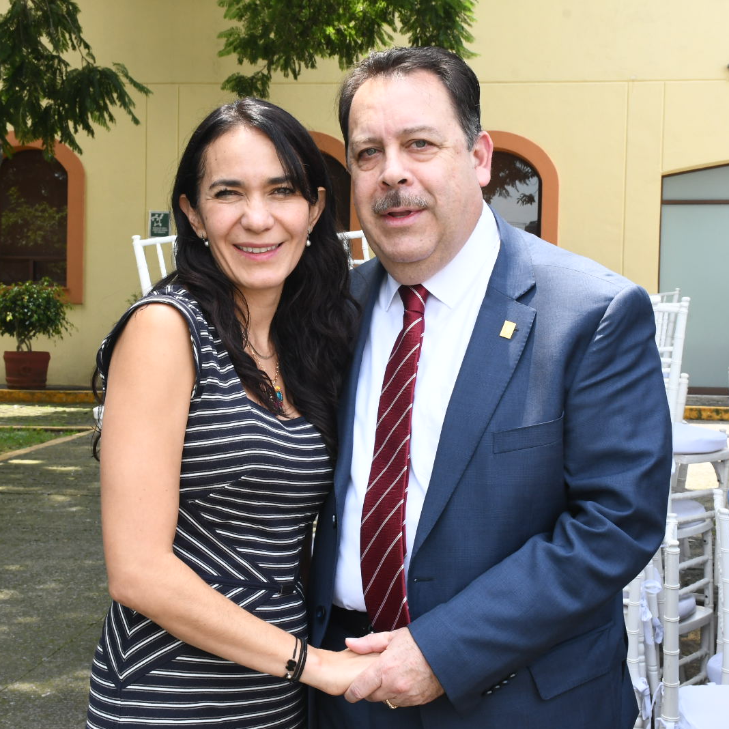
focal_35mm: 58
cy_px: 363
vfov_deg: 29.6
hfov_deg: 29.6
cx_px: 372
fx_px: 1382
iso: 800
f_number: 14
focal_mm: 30
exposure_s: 1/125
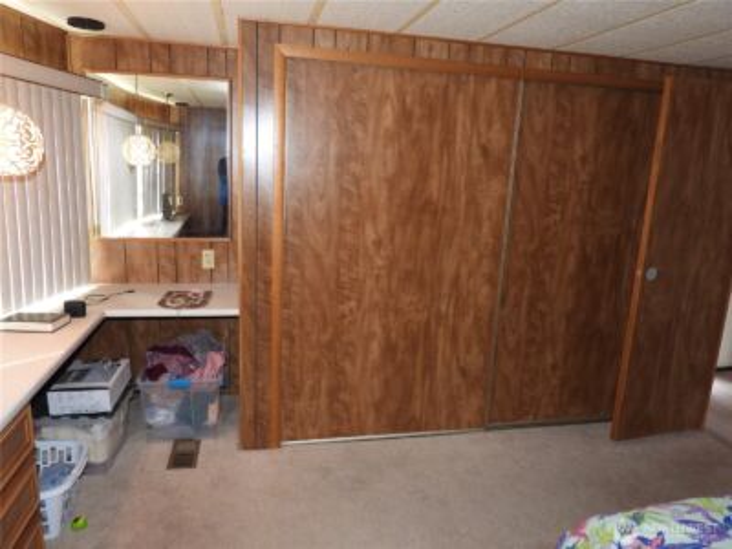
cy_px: 274
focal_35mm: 24
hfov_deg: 71.6
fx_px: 508
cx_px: 366
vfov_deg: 56.8
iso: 200
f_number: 2.8
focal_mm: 4.3
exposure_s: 1/30
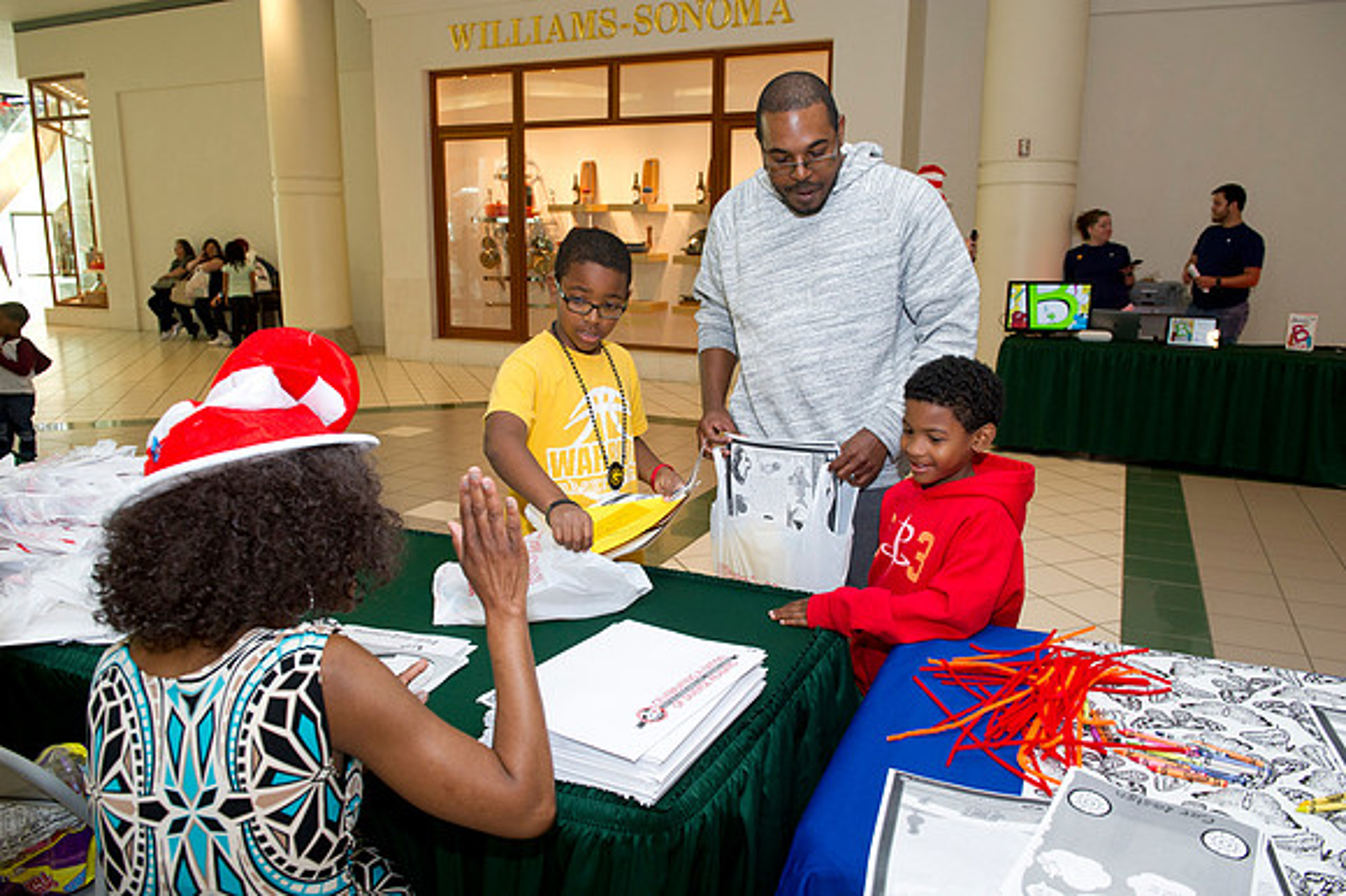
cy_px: 448
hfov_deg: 69.4
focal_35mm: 26
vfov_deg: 49.5
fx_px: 972
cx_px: 673
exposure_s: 1/250
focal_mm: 26
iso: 1250
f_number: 5.6
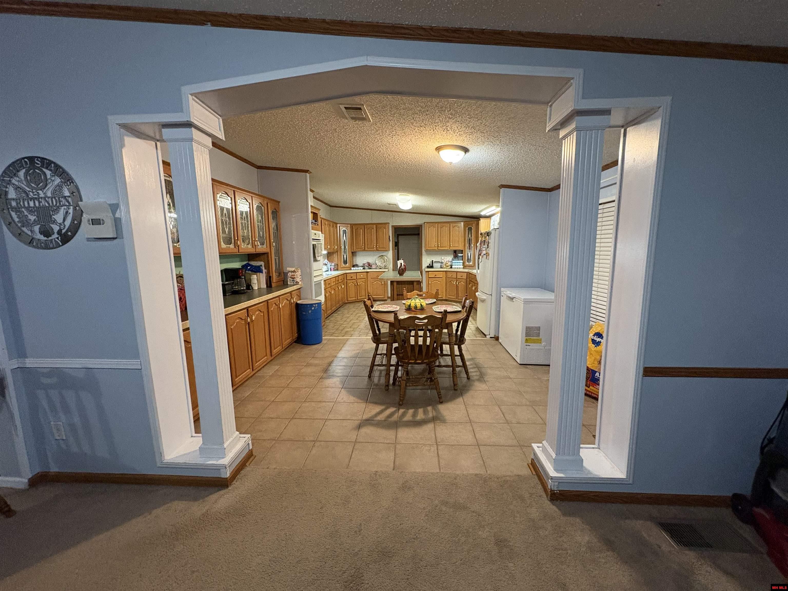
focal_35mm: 14
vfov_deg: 85.7
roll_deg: +1.5
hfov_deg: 102.1
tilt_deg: -7.3
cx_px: 394
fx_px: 319
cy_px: 296
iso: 500
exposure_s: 1/60
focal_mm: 2.22
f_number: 2.2
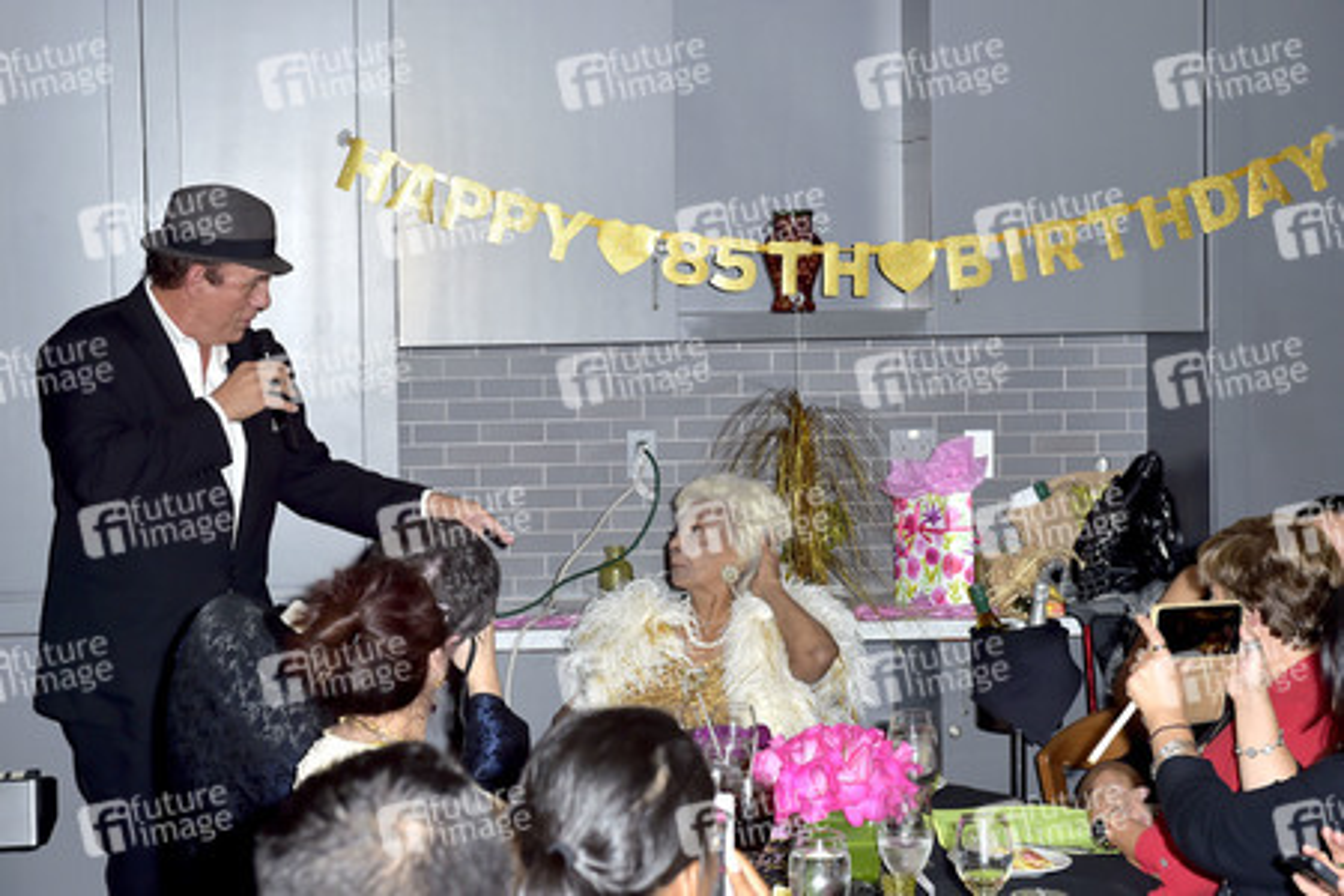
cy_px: 448
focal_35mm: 70
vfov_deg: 19.5
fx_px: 2613
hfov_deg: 28.8
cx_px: 672
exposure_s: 1/250
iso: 400
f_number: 6.3
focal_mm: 70
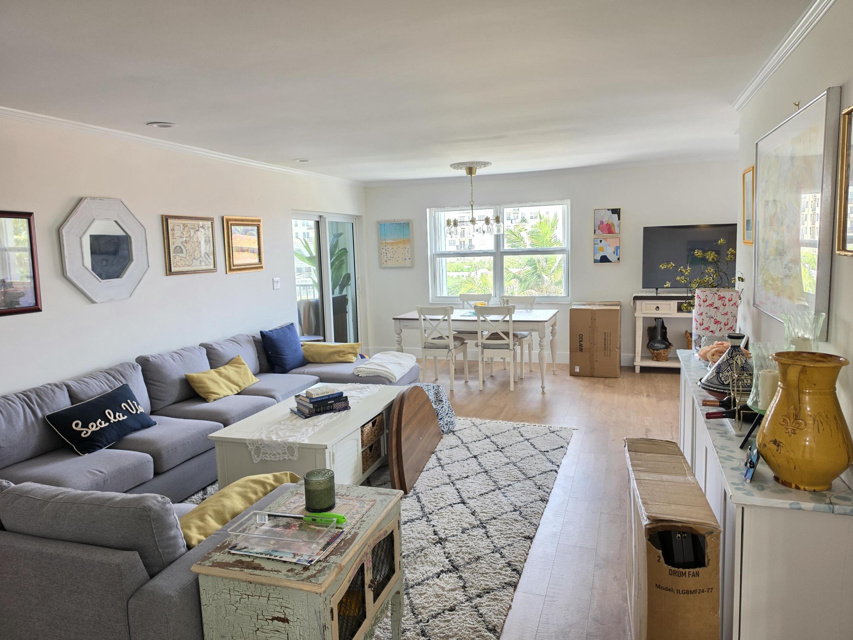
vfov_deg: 58.9
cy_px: 320
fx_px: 567
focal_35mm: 23
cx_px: 426
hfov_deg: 73.9
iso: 80
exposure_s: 1/120
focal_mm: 6.5
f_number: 1.4
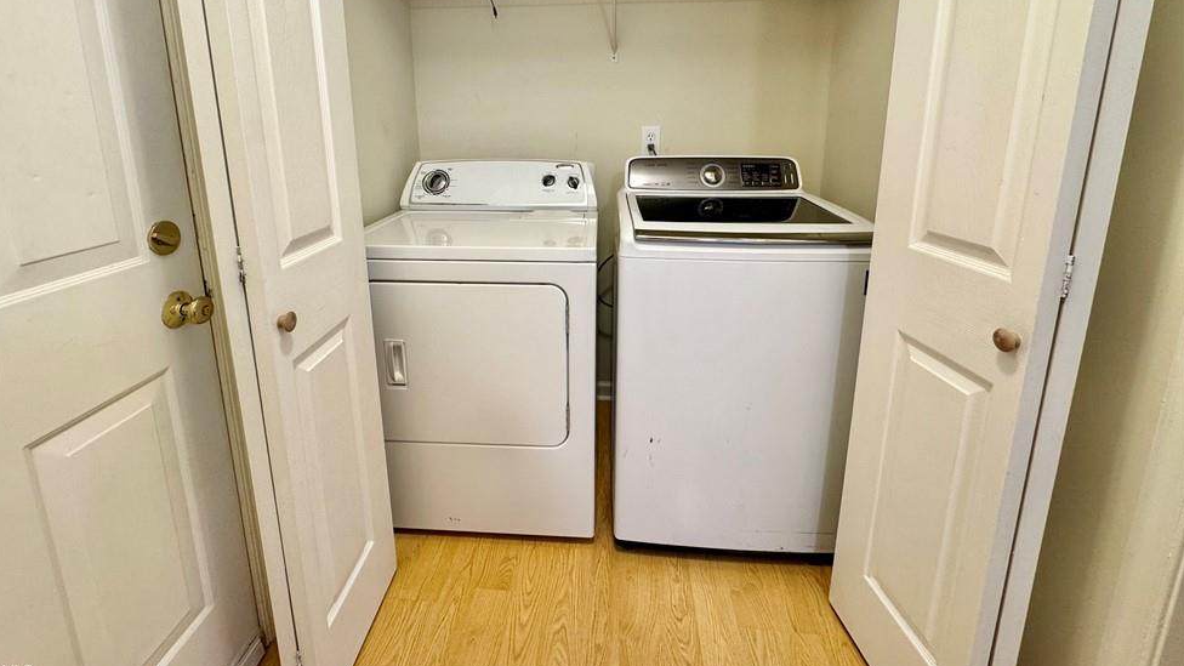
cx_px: 568
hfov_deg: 99.3
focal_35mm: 16
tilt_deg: -11.4
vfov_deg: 65.2
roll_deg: +0.7
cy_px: 217
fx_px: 502
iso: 200
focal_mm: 2.22
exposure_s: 1/60
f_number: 2.2
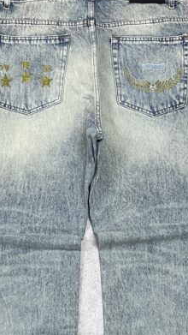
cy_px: 250
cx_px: 91
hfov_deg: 20.7
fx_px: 514
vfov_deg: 35.2
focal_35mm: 58
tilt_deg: -85.3
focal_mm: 5.7
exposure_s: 1/50
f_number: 1.5
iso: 100
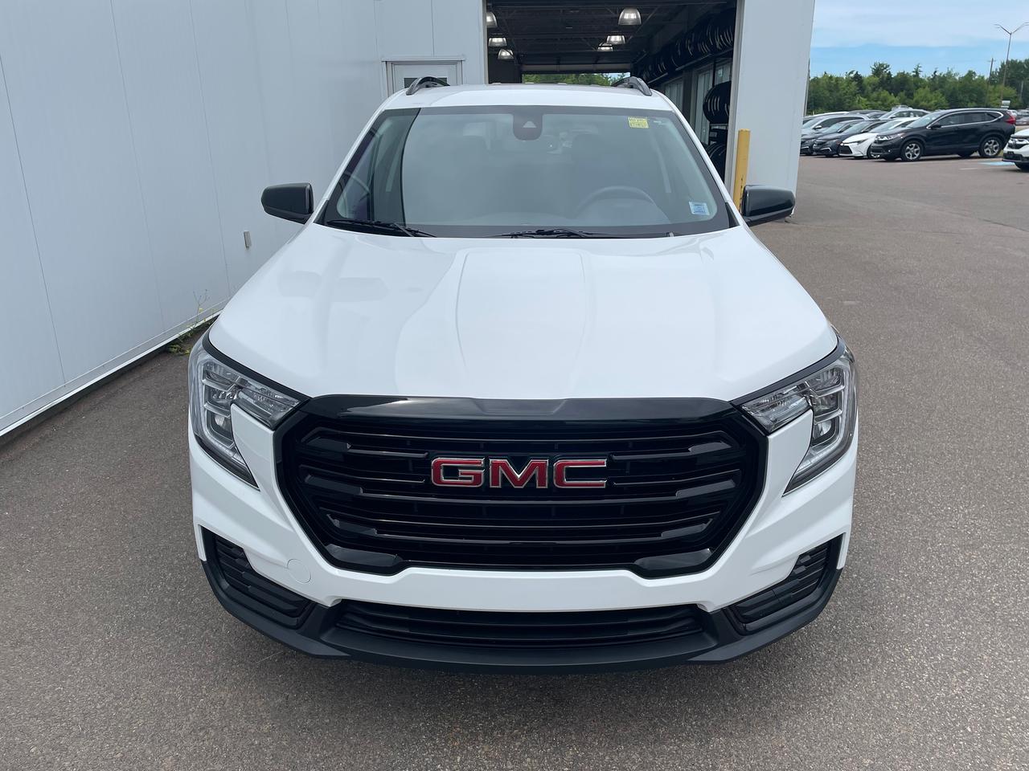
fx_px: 773
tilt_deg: -18.9
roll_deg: +0.9
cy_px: 386
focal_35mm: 26
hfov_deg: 67.3
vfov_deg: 53.1
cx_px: 514
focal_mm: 4.2
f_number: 1.6
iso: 32
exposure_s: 1/4292
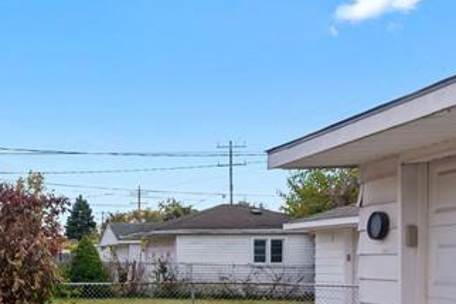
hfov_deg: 33.0
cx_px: -24
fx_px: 684
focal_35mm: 54
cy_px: 264
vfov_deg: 24.5
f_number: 9
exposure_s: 1/800
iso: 320
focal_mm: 17
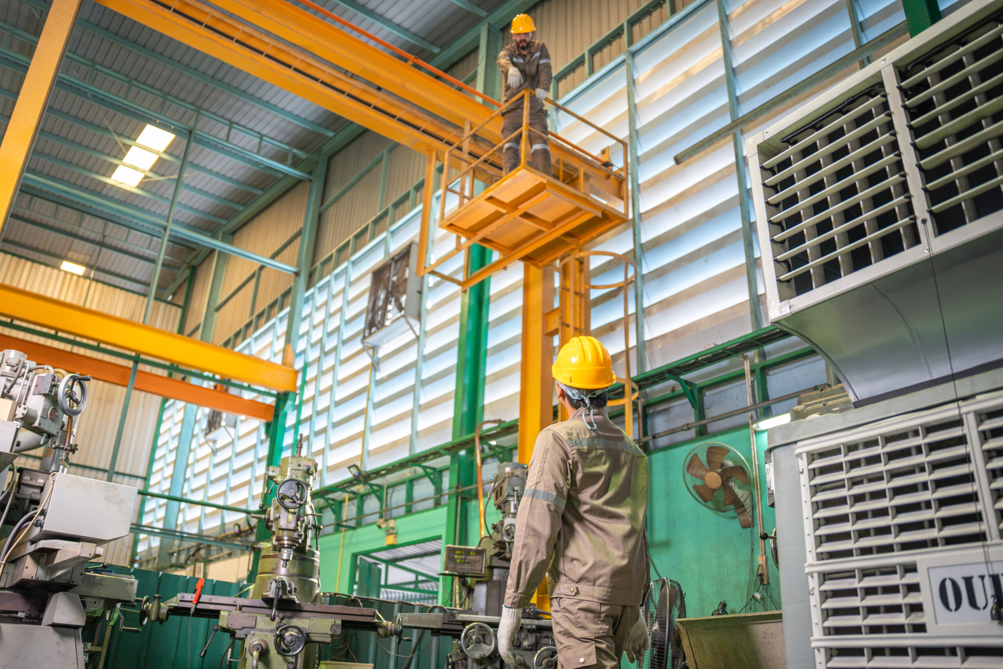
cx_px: 502
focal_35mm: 29
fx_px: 811
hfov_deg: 63.5
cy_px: 334
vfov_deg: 44.8
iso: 2000
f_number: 2.8
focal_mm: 29.1
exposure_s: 1/320
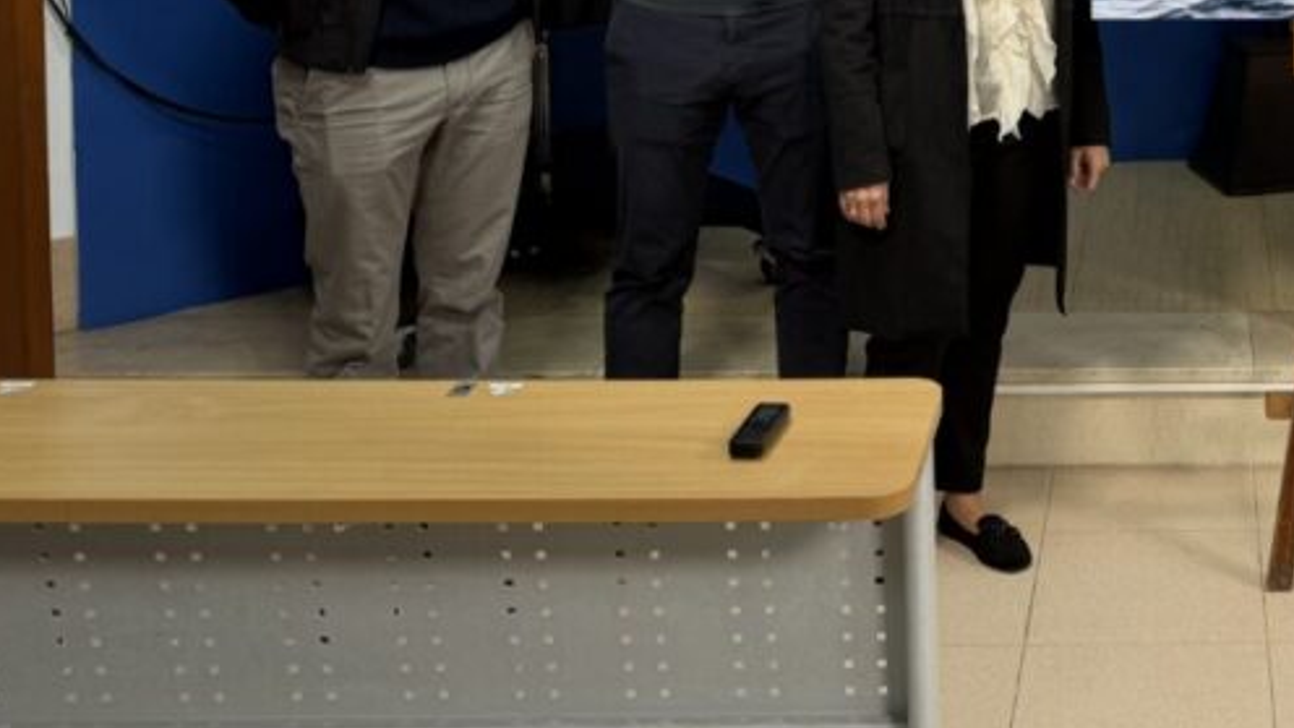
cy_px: -188
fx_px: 1853
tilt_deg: -5.4
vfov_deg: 20.5
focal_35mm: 54
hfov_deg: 34.8
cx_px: 1304
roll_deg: -1.6
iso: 50
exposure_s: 1/144
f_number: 1.78
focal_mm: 6.76
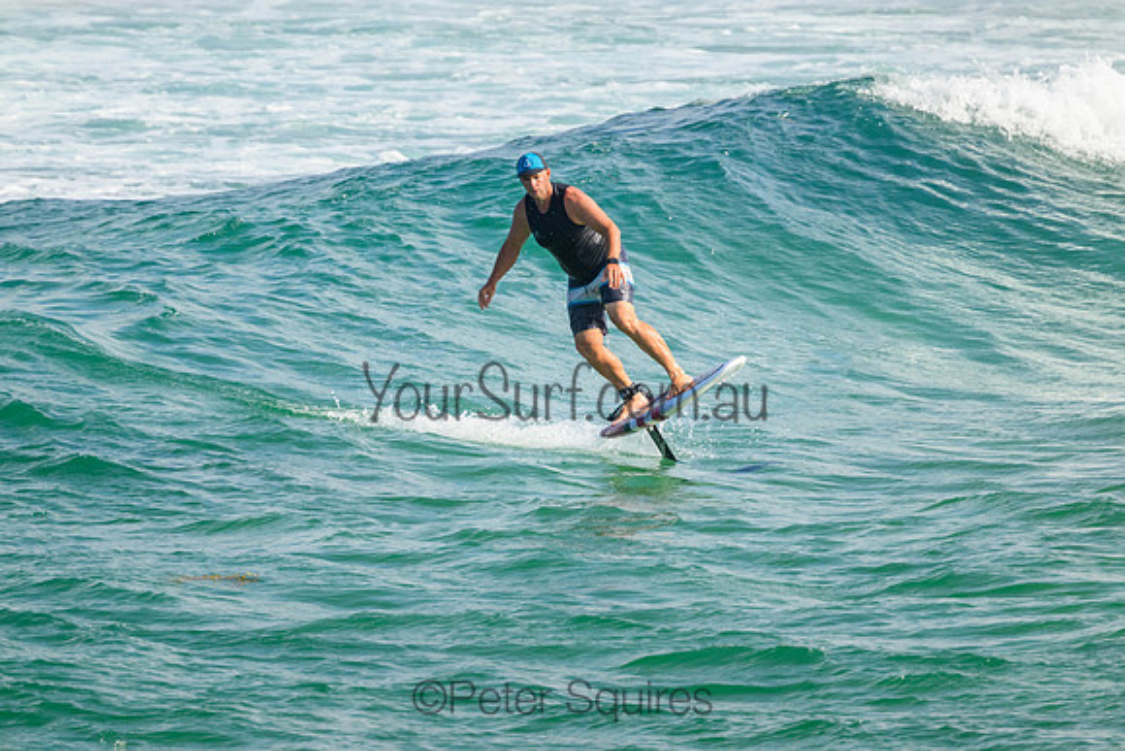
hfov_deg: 2.6
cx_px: 562
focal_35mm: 800
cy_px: 376
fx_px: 25005
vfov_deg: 1.7
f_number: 11
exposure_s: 1/2000
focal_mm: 800
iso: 1600
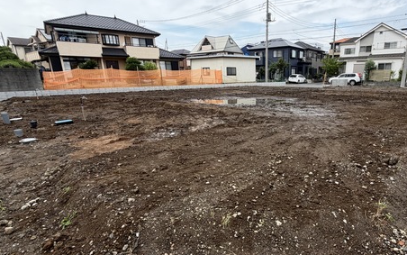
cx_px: 257
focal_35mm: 21
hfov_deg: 80.6
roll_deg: +1.0
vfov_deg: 57.3
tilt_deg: -12.1
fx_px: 233
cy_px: 138
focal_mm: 2.22
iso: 40
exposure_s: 1/770
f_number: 2.2
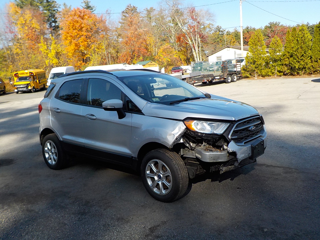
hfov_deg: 60.0
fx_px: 277
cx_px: 160
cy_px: 120
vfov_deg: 46.8
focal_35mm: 30
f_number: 3.3
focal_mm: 4.1
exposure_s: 1/640
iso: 125
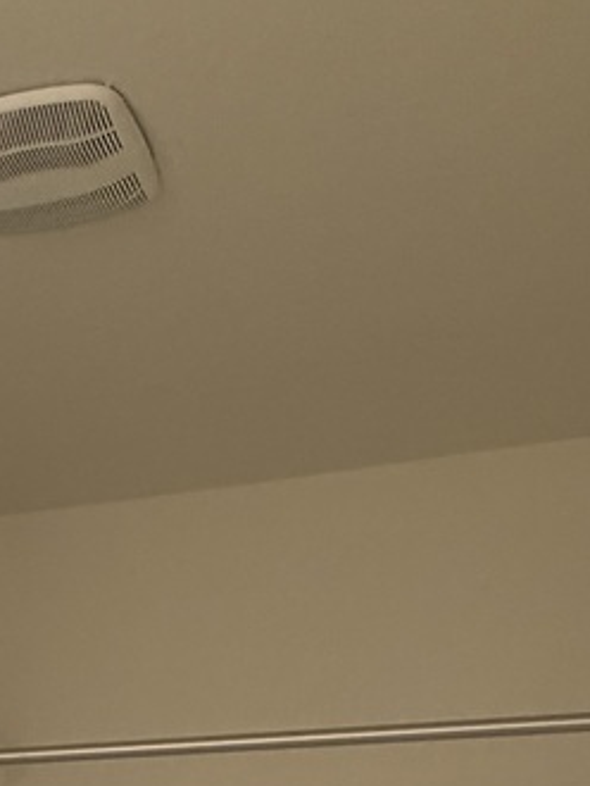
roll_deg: -0.2
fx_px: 1384
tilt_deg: -21.3
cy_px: 1543
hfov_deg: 22.0
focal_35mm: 61
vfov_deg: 19.4
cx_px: -143
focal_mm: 2.22
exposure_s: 1/120
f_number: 2.2
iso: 160
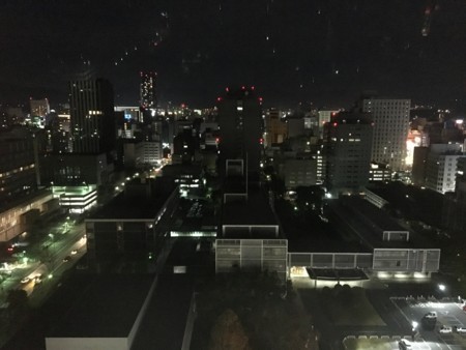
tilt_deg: -8.8
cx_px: 233
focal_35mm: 29
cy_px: 175
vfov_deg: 48.3
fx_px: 391
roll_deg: -0.5
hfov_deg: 61.6
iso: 2000
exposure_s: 1/15
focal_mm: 4.15
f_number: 2.2
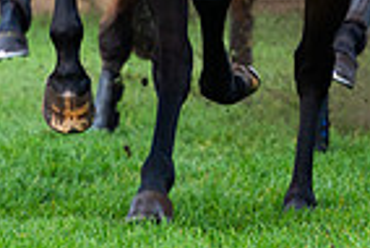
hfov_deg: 2.4
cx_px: 143
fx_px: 8796
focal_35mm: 855
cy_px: -227
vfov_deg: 1.6
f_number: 4
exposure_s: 1/1000
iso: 500
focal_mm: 210
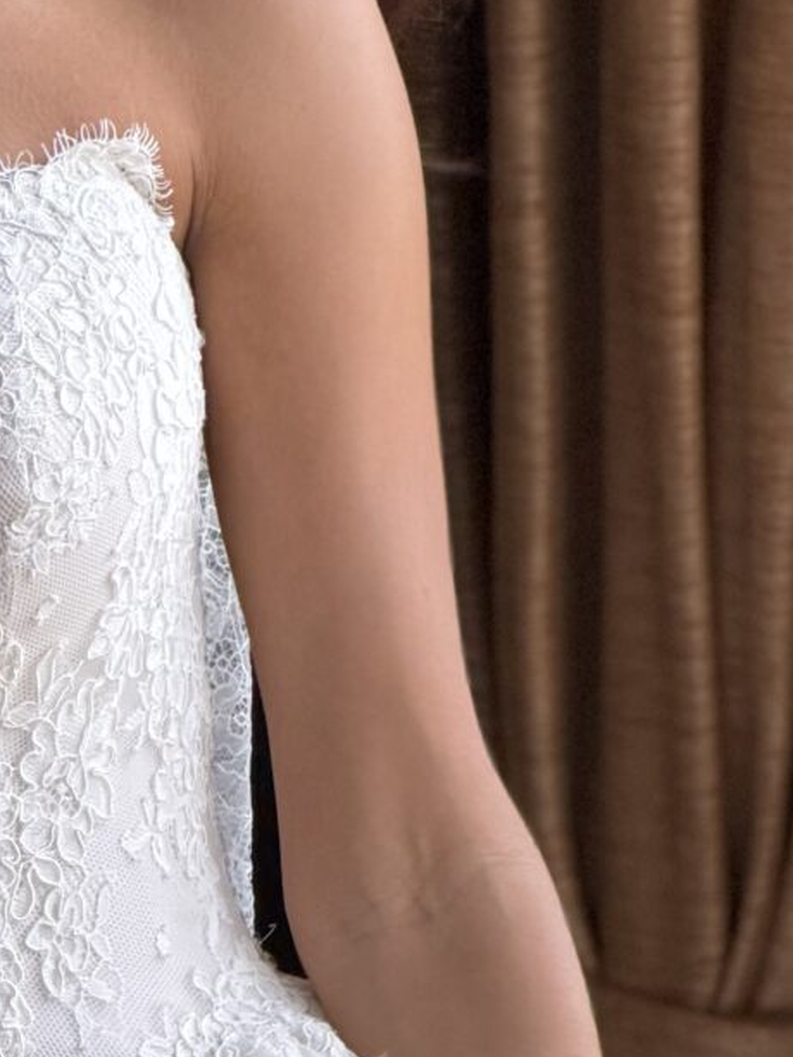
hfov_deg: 4.7
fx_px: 9557
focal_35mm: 313
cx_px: -402
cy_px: 376
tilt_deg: -0.3
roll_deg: +0.3
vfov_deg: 6.3
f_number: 2.8
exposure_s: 1/120
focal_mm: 16.89
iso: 250
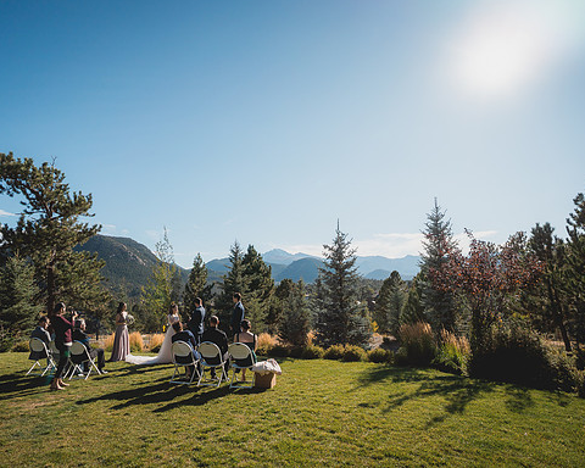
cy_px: 233
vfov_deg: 65.5
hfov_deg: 77.1
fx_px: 364
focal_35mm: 21
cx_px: 245
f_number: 2.8
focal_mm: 18
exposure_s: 1/8000
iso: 200
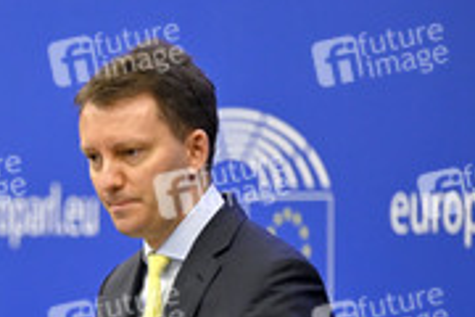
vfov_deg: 3.4
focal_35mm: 401
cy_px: 386
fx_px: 5291
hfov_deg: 5.1
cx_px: -112
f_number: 2.8
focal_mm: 160
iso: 1600
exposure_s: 1/400
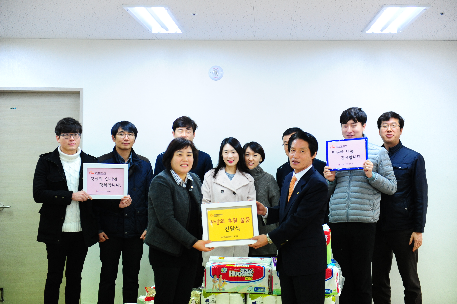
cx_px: 228
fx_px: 787
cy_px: 152
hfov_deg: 32.4
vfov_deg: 21.9
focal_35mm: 62
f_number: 2.8
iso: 2200
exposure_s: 1/320
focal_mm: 62
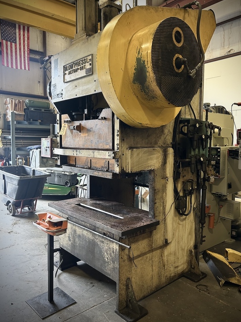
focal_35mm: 28
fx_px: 260
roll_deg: -0.1
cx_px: 128
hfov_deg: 49.7
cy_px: 156
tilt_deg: -3.7
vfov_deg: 63.4
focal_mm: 5.7
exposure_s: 1/60
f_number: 1.5
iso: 250
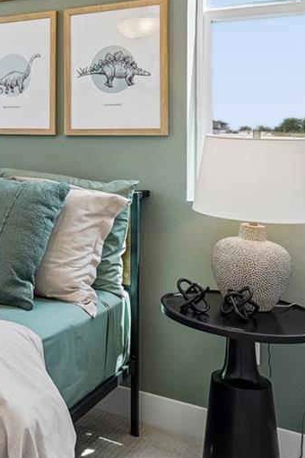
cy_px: 151
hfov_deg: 25.8
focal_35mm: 48
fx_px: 606
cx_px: -41
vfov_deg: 40.9
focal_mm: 15.2
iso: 100
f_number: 8
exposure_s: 1/30
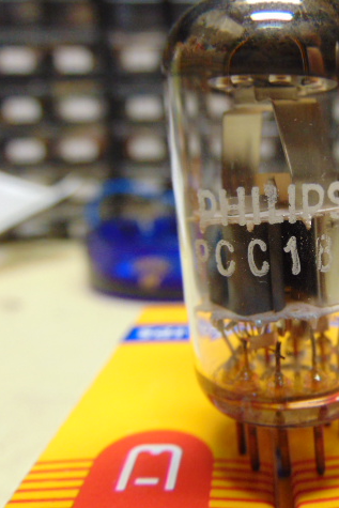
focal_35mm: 35
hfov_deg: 36.6
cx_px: 271
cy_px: 255
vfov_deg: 54.4
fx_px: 494
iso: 250
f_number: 3
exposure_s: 1/30
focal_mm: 4.5
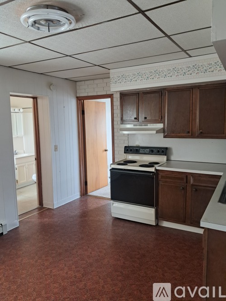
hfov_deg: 51.3
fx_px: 235
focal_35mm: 27
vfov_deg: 65.3
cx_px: 113
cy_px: 150
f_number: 1.8
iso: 500
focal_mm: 4
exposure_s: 1/50
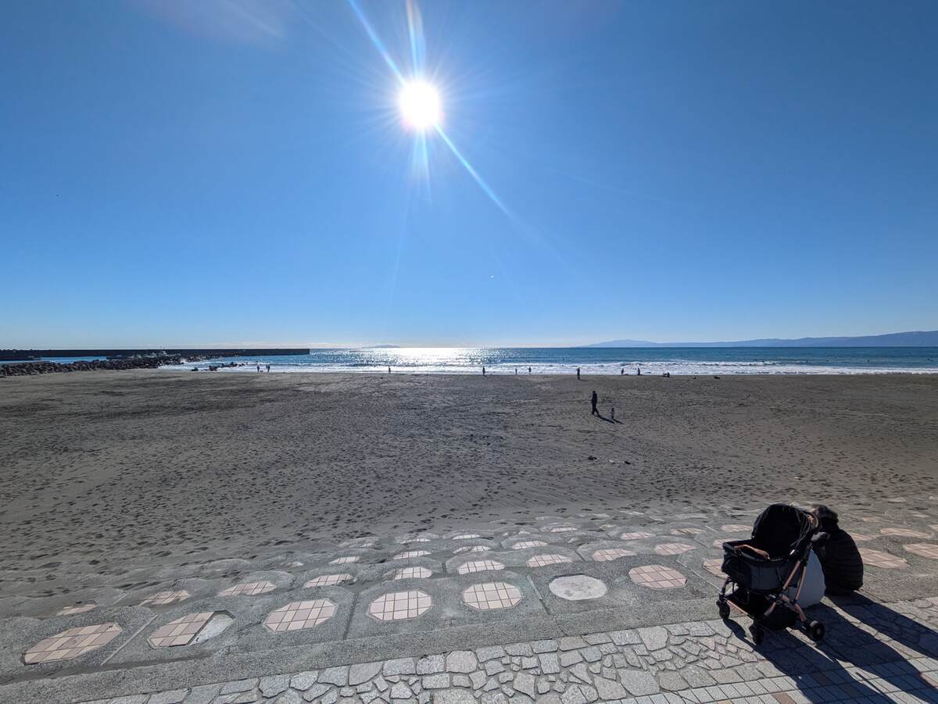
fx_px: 380
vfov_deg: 85.7
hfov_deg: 102.0
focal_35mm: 14
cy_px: 352
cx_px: 469
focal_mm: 1.83
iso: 51
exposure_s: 1/6024
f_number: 2.2
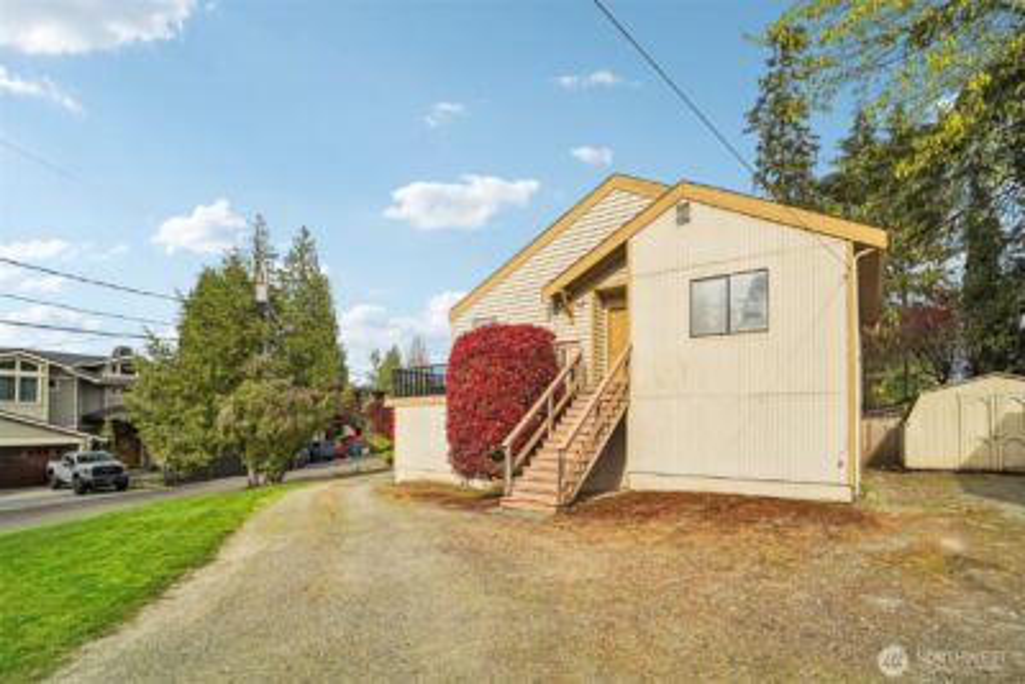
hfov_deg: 96.7
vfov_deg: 73.8
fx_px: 456
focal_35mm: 16
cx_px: 512
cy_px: 342
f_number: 8
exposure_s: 1/2000
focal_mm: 16
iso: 1600
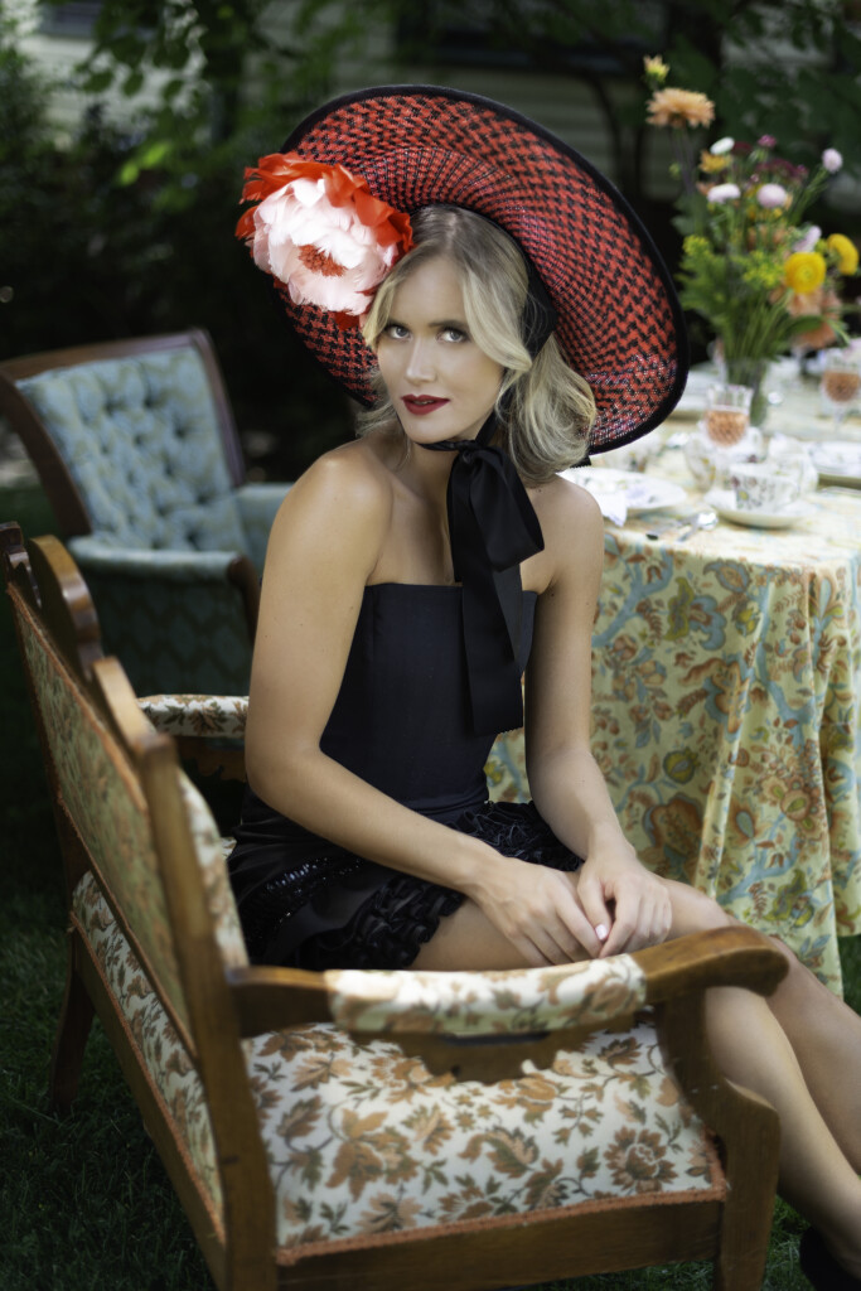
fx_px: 1793
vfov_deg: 39.6
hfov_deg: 27.0
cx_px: 430
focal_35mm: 50
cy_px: 646
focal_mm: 50
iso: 125
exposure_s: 1/640
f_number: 1.6
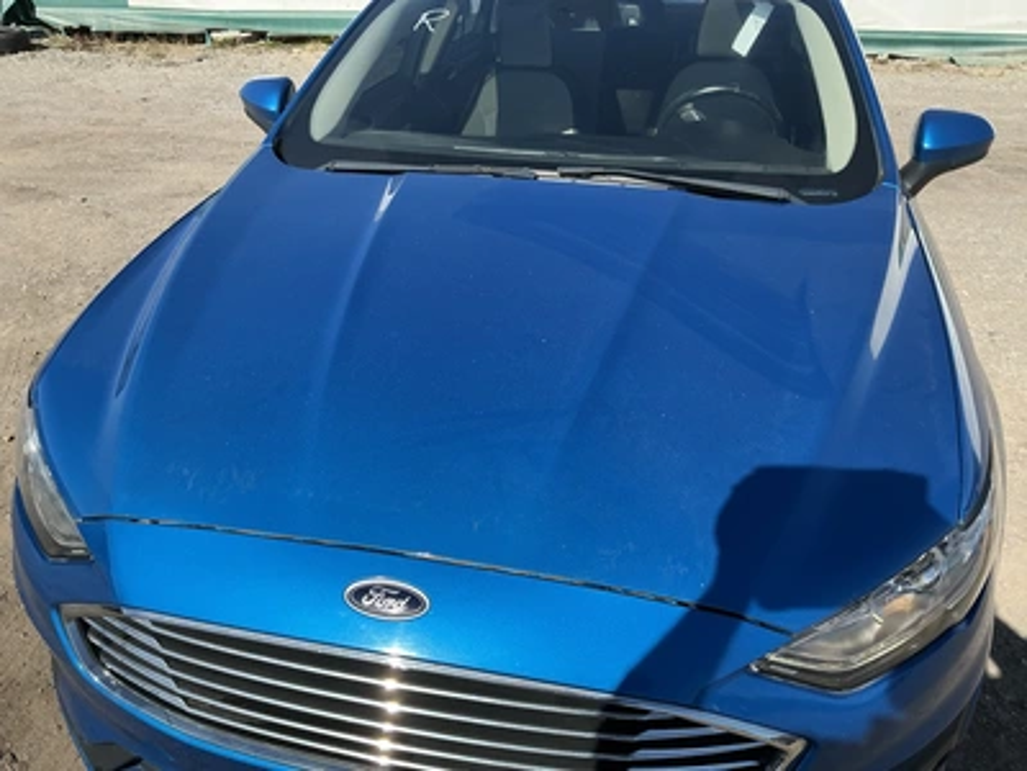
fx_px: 831
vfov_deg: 49.7
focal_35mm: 28
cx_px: 514
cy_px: 386
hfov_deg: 63.4
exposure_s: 1/1168
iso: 25
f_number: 1.8
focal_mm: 3
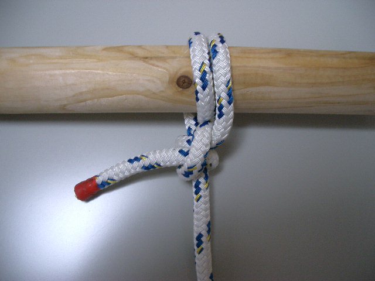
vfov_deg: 40.7
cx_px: 188
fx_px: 379
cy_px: 140
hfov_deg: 52.6
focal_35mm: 35
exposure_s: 1/40
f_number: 2.6
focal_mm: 5.8
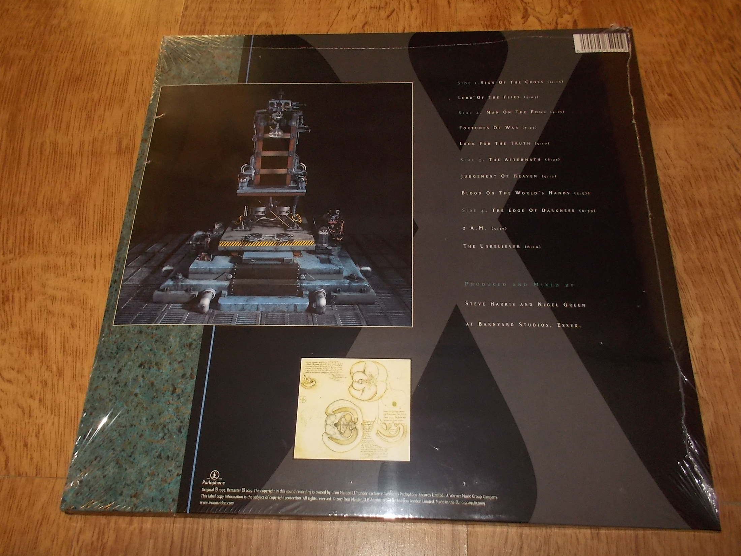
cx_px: 367
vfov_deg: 46.8
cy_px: 280
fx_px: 642
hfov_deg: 60.0
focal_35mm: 30
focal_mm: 4.1
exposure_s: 1/30
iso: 200
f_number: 3.3
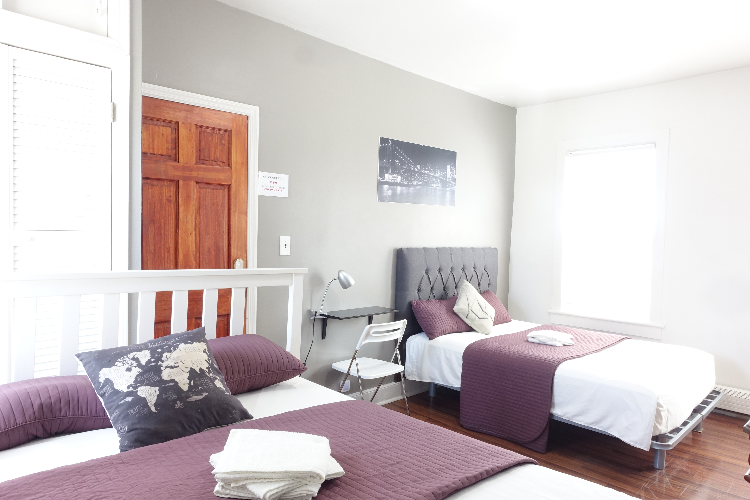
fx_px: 500
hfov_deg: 73.7
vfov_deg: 53.1
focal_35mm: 24
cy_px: 250
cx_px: 375
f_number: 11
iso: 320
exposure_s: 1/2
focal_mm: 8.8
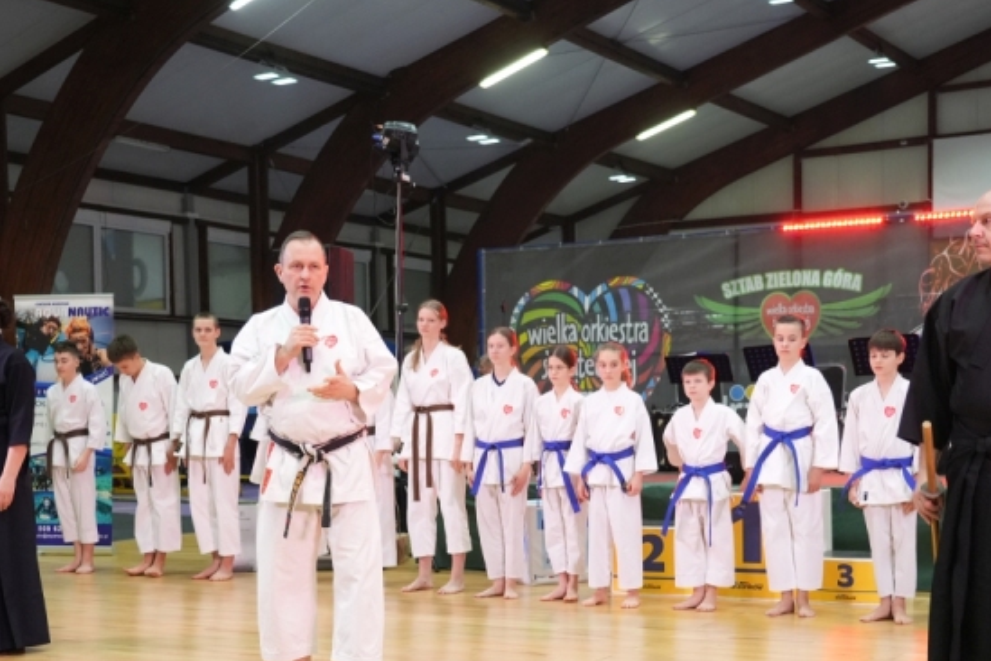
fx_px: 1404
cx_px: 458
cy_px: 469
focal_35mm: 51
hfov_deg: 38.9
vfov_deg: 26.3
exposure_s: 1/250
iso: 4000
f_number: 4
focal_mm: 35
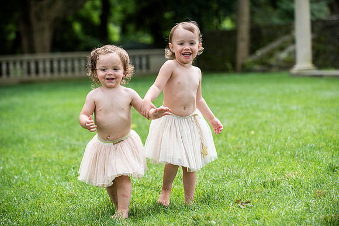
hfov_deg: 16.4
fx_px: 1177
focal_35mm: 125
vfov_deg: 11.0
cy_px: 113
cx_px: 170
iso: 640
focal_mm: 125
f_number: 4
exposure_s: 1/800
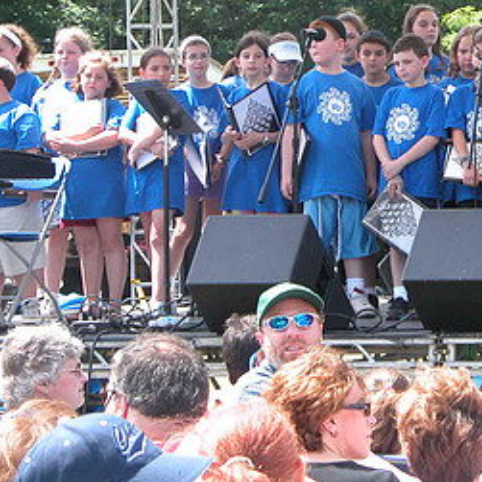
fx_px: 3214
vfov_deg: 8.6
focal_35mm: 204
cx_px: 457
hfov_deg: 8.5
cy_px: 93
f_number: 3.6
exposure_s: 1/136
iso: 100
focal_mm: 25.4
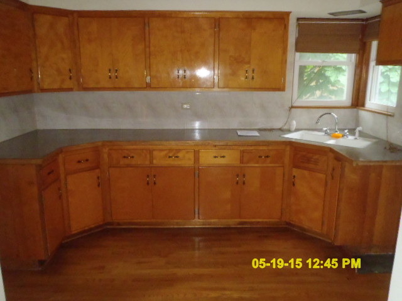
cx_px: 201
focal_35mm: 28
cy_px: 150
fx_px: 325
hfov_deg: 63.4
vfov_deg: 49.7
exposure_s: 1/30
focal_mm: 5
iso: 800
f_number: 3.9
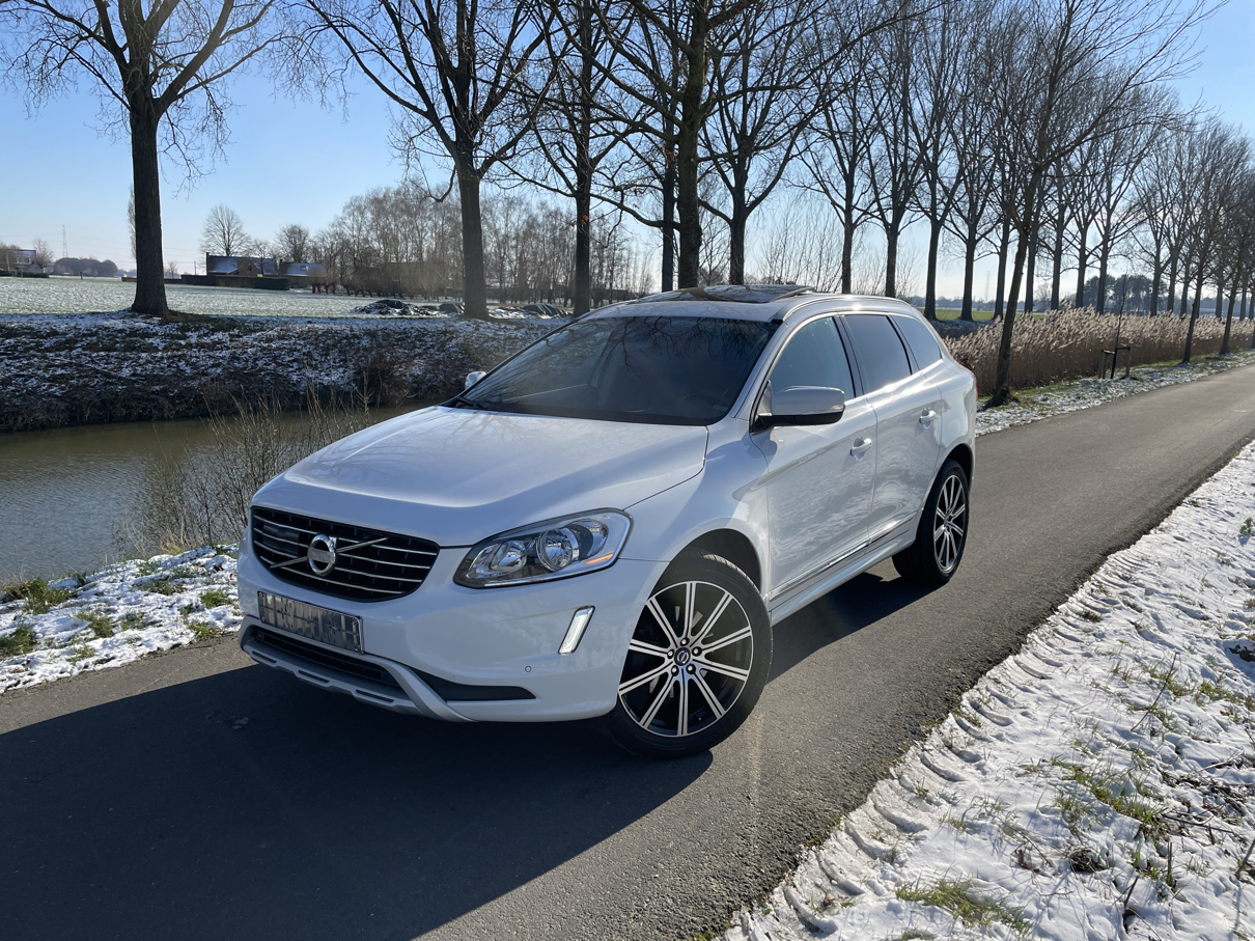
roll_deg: -2.3
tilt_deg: -10.4
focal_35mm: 26
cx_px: 628
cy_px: 470
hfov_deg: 67.3
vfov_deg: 53.0
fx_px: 942
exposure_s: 1/4000
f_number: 1.6
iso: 32
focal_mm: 4.2
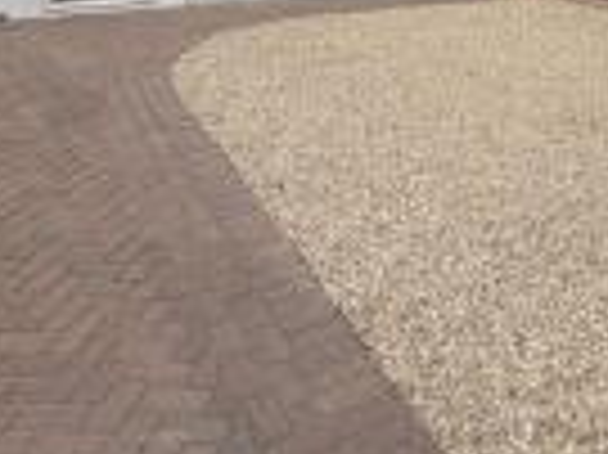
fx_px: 772
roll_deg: +0.5
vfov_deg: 27.2
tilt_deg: +1.0
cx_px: 484
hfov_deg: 41.2
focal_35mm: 44
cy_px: -146
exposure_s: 1/770
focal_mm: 2.22
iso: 32
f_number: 2.2
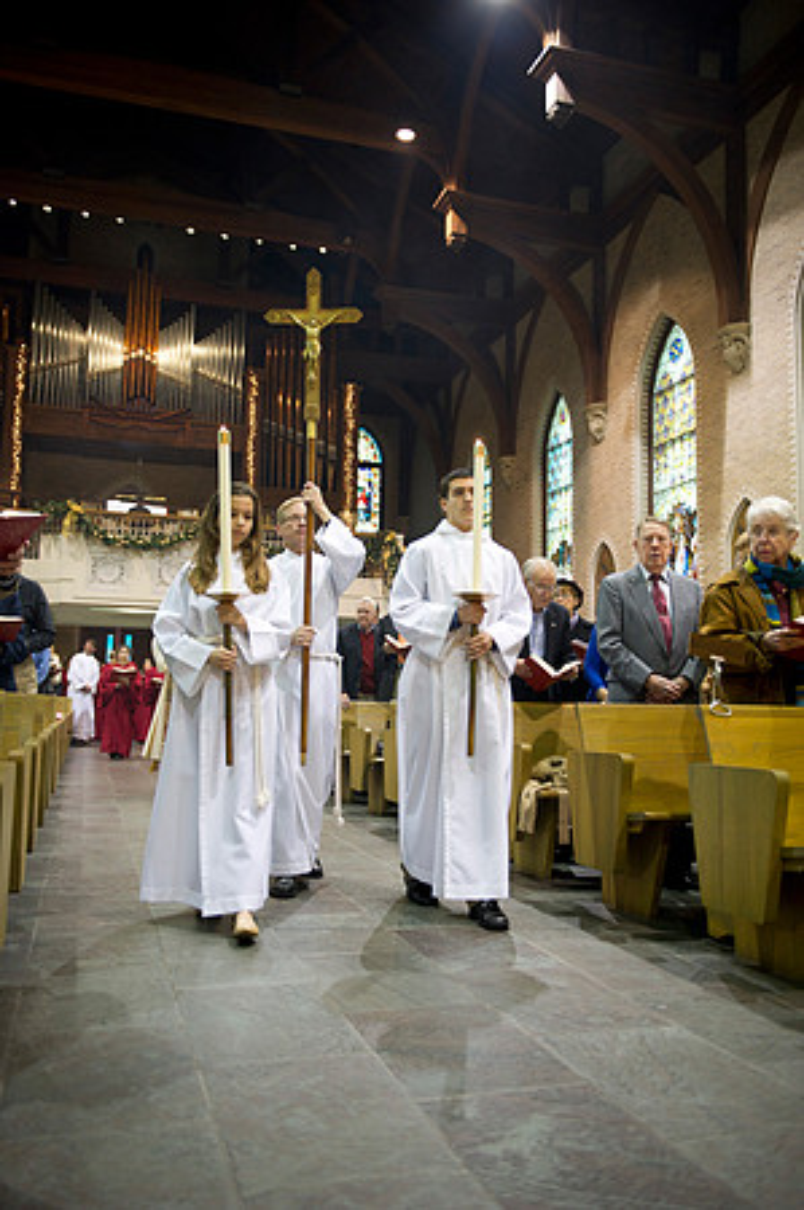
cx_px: 402
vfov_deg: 60.3
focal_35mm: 31
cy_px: 605
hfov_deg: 42.2
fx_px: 1041
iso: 1600
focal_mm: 31
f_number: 2.8
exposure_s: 1/80
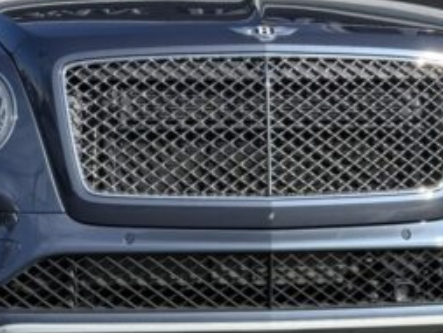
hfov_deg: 20.2
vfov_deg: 14.9
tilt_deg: +6.0
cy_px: -42
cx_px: 261
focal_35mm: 97
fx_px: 1242
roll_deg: -1.1
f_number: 1.78
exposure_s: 1/3021
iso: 80
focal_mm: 6.76
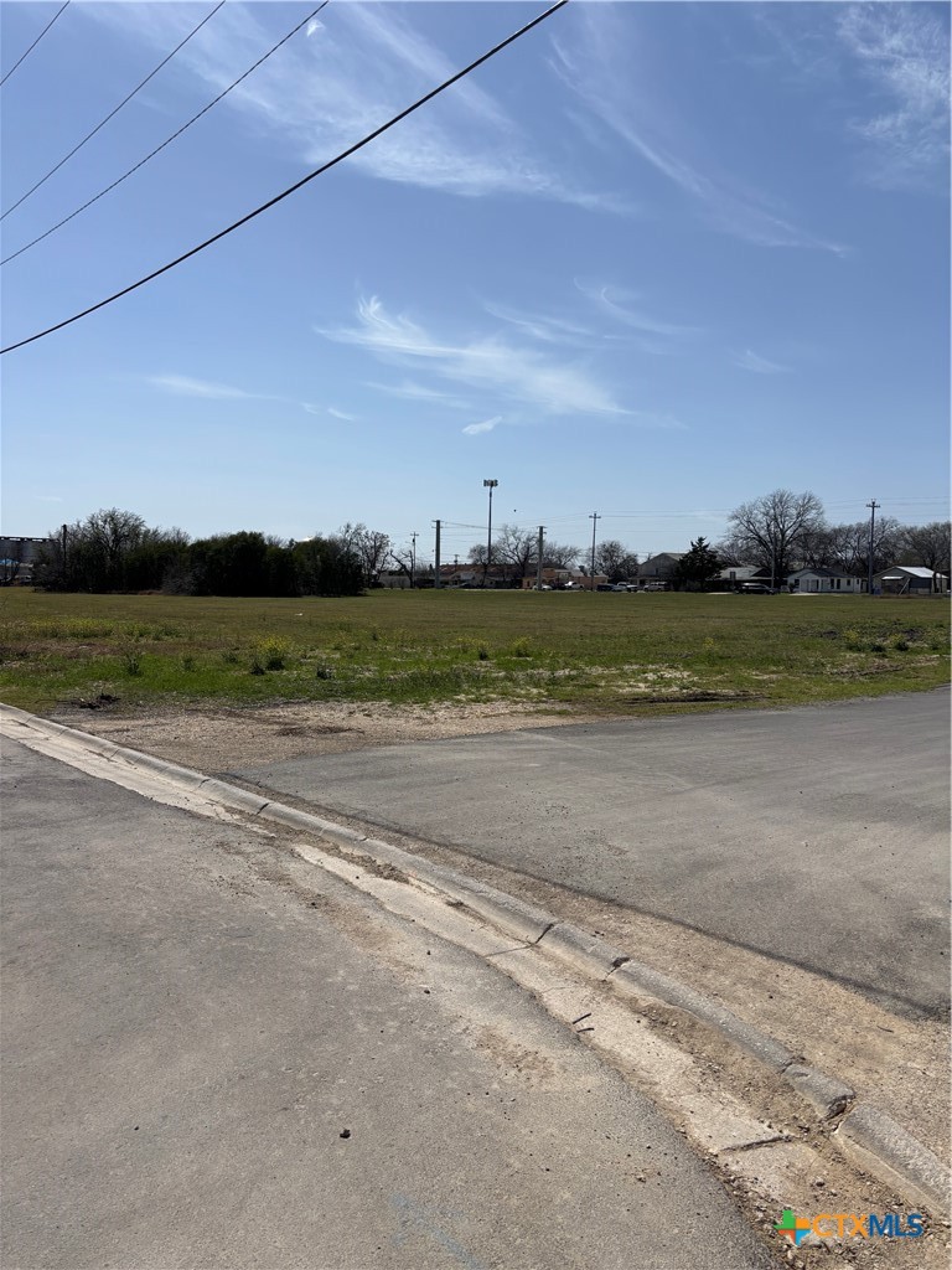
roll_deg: -0.9
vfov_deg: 67.3
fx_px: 953
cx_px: 476
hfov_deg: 53.1
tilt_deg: -4.5
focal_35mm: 26
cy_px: 635
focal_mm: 5.96
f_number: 1.6
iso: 50
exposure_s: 1/7194
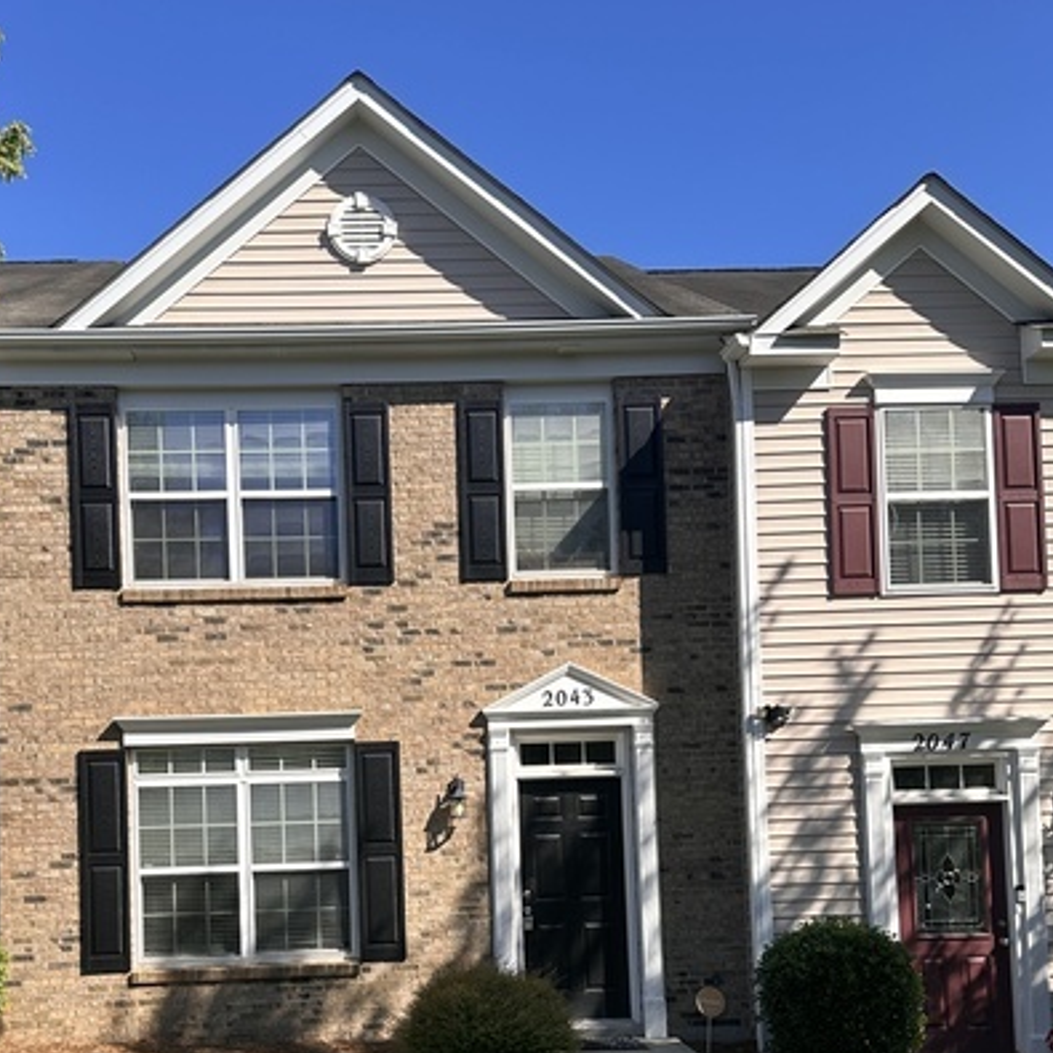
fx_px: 1480
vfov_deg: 38.2
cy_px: 784
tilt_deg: +2.5
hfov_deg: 39.0
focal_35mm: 43
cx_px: 427
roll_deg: +2.6
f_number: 1.78
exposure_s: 1/1949
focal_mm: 6.86
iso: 80
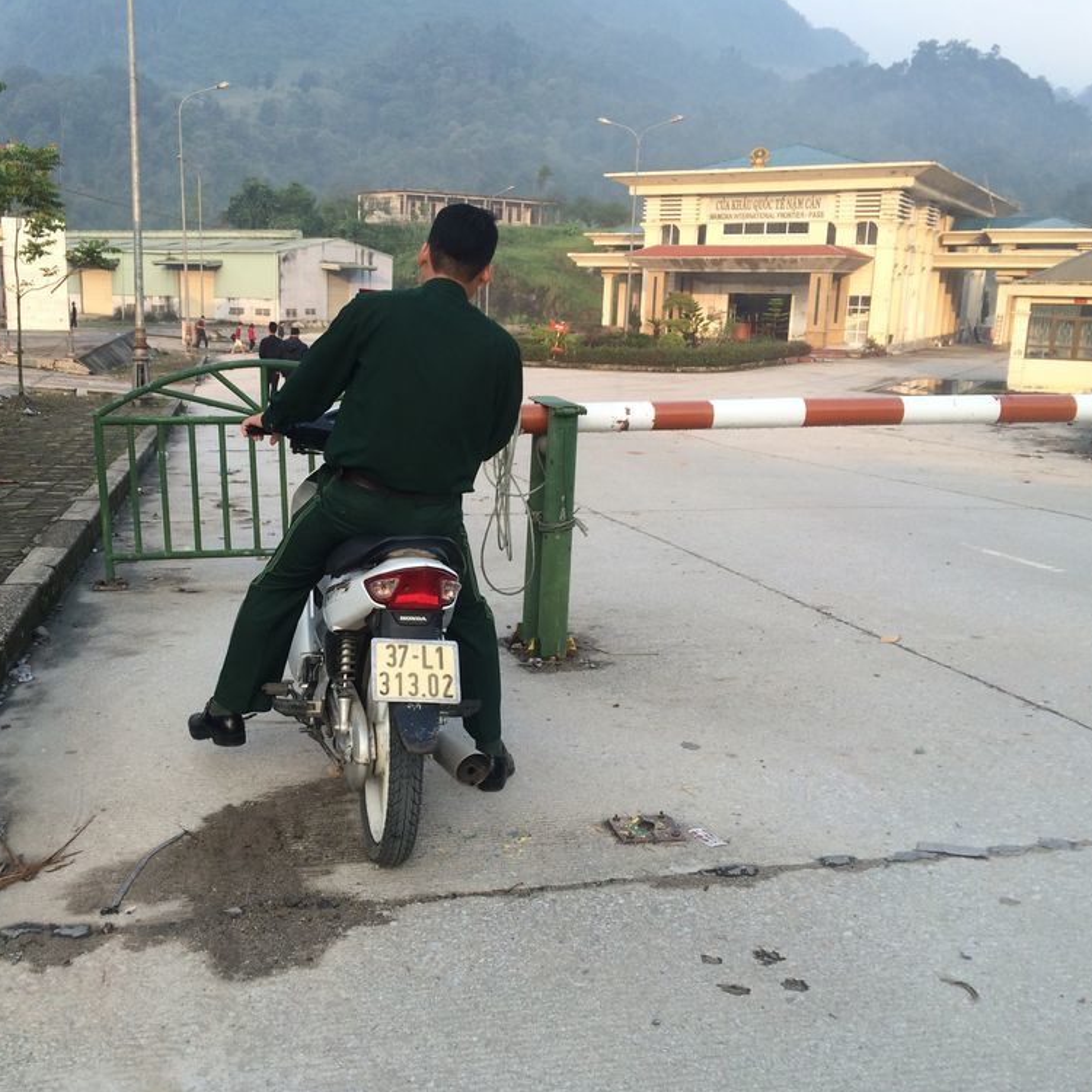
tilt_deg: -13.1
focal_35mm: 35
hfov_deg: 46.8
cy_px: 545
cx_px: 415
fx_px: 1249
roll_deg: -0.8
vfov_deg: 47.2
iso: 32
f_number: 2.2
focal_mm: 4.15
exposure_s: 1/345
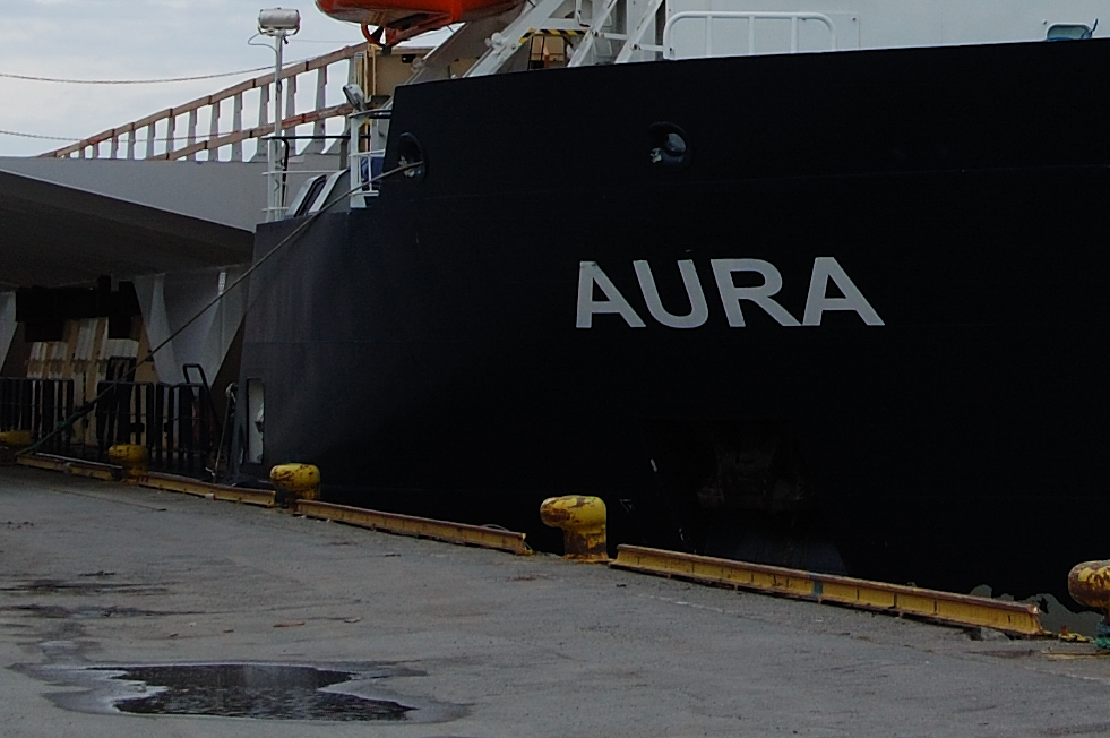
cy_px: -258
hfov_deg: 11.1
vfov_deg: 7.4
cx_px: 969
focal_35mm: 184
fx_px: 5668
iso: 200
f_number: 10
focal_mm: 40
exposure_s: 1/250
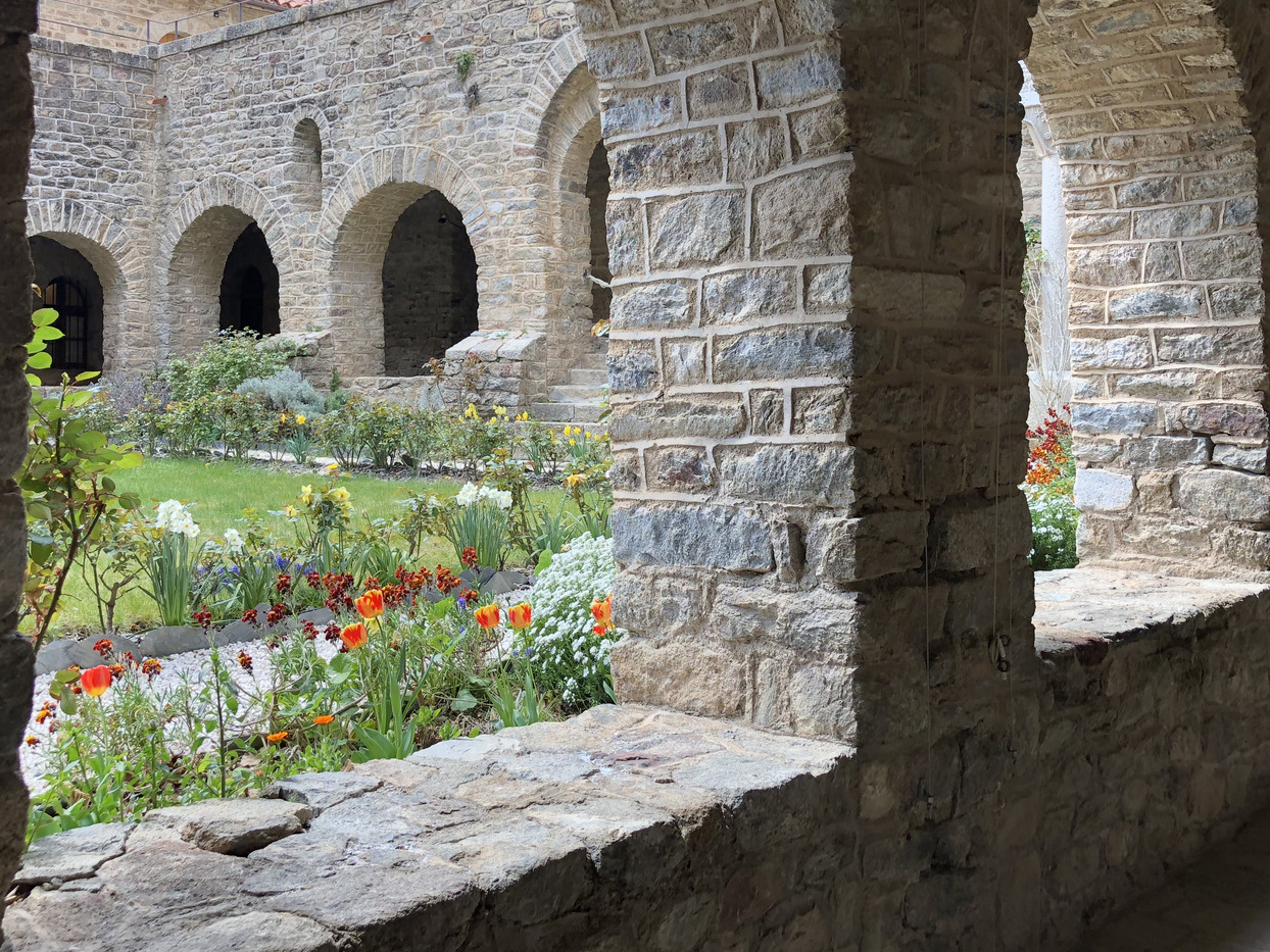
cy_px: 356
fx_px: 1321
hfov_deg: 51.3
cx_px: 597
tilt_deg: +2.4
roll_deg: +0.2
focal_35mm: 36
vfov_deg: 39.4
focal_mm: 4
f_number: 1.8
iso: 20
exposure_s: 1/187
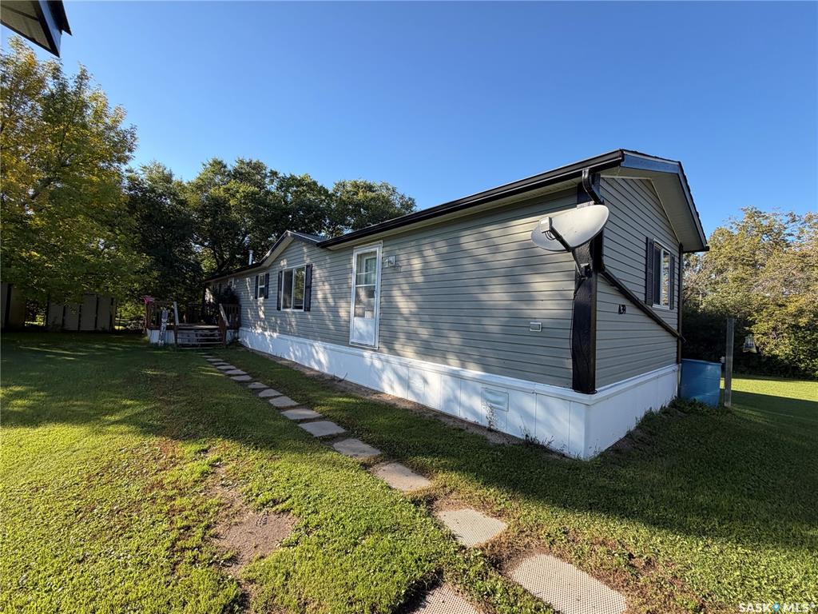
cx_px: 409
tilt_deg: +2.8
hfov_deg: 102.1
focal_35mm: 14
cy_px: 307
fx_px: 331
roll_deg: -1.9
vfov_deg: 85.7
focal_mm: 2.22
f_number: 2.2
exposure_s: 1/579
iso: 40
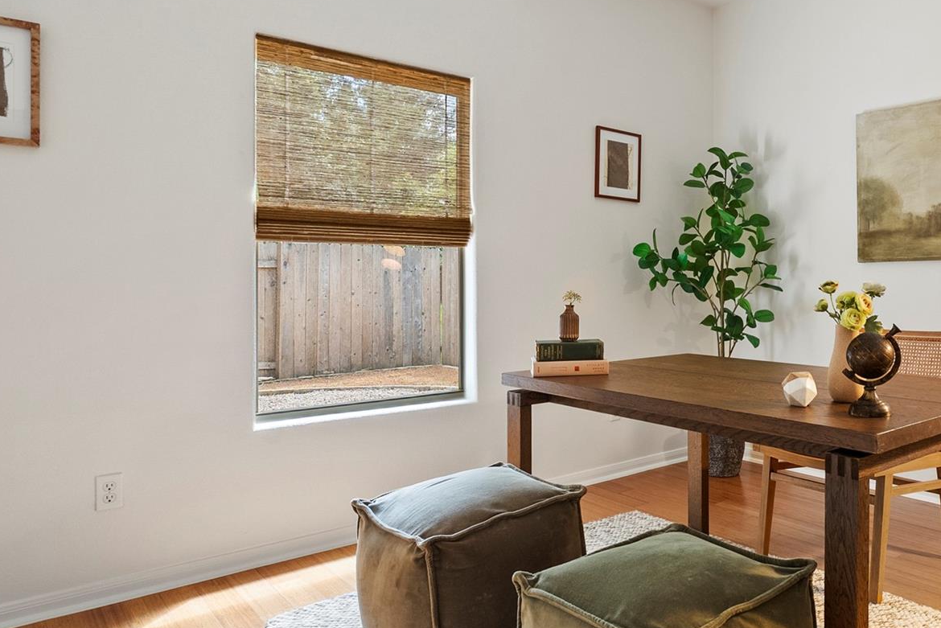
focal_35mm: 28
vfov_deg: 46.4
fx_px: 732
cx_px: 710
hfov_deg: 61.6
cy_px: 280
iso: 200
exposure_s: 1/4
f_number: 8
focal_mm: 16
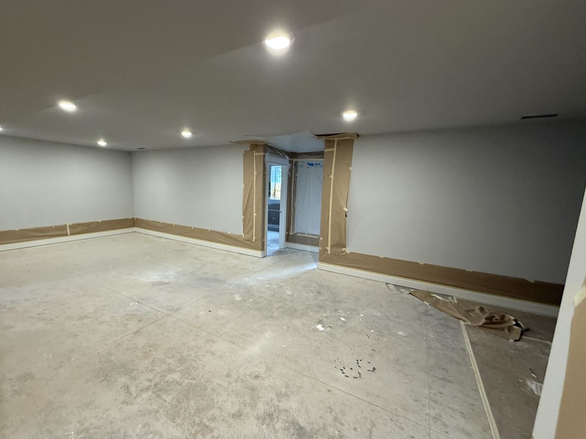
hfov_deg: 98.1
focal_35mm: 15
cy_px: 225
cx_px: 278
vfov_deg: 81.7
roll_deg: -2.7
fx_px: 254
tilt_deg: -8.6
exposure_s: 1/60
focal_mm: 2.22
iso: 320
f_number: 2.2
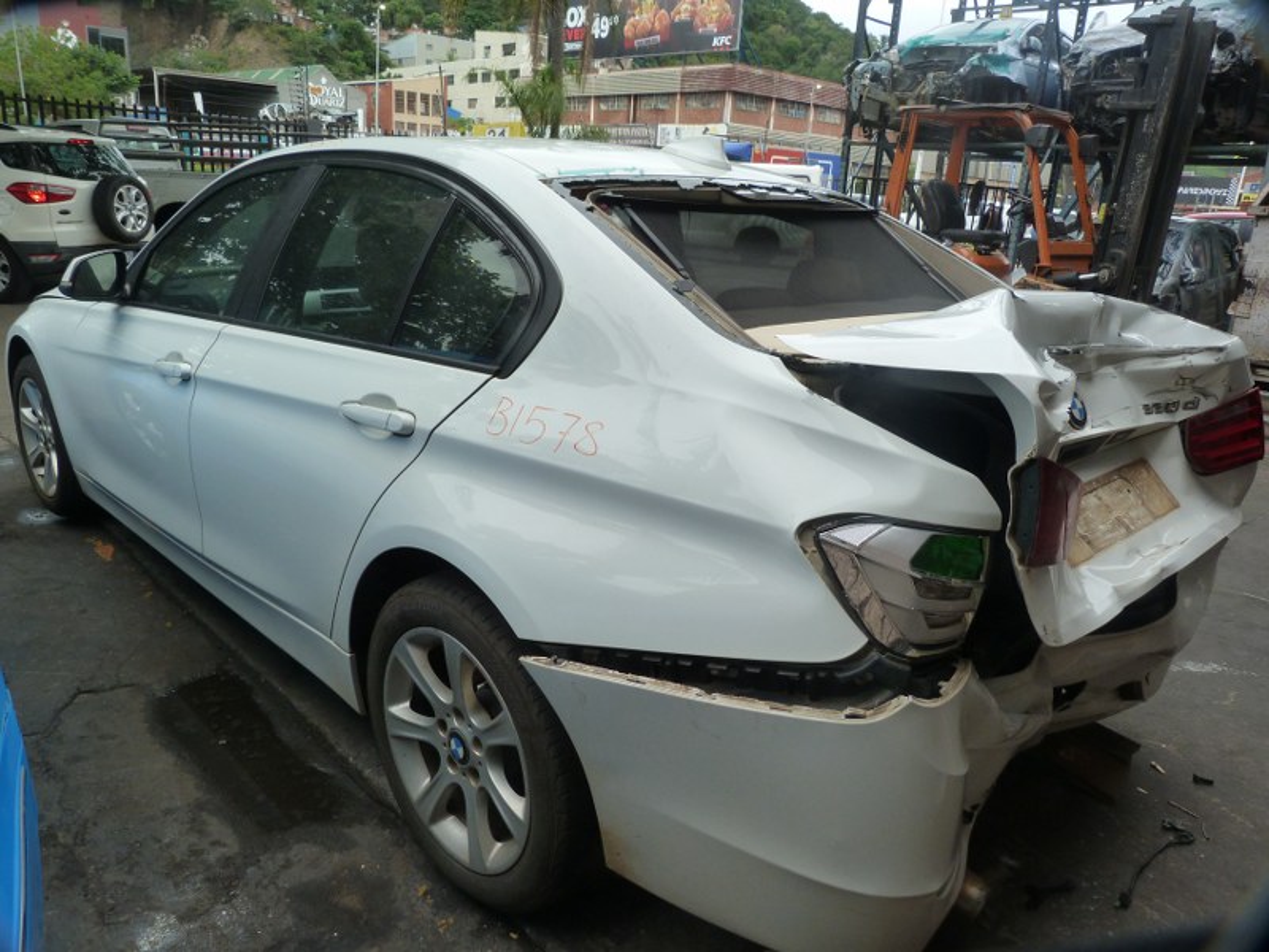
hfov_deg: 69.4
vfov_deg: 54.9
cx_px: 634
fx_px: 916
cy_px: 476
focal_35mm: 25
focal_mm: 4.5
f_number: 4
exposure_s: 1/160
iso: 125
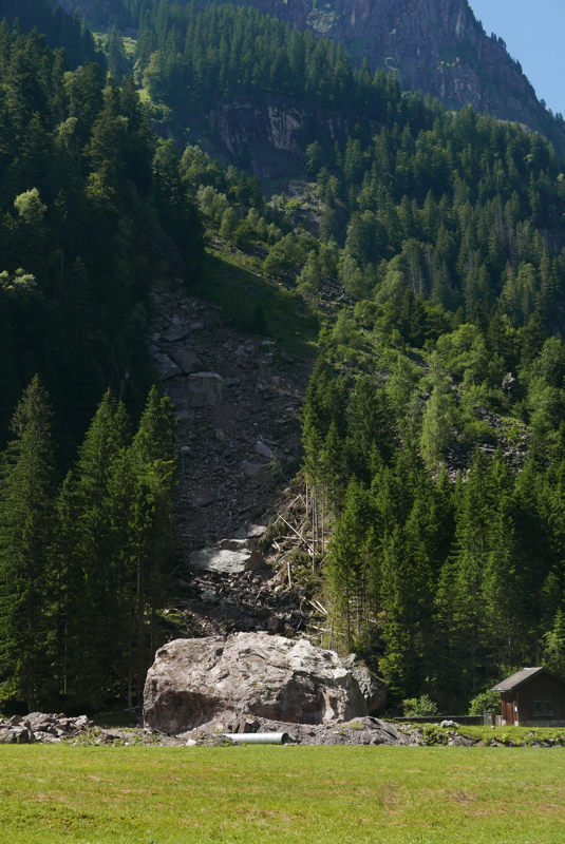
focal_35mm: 54
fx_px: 1268
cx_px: 282
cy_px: 422
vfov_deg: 36.8
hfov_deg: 25.1
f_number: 5.6
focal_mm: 24.5
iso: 200
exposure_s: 1/500
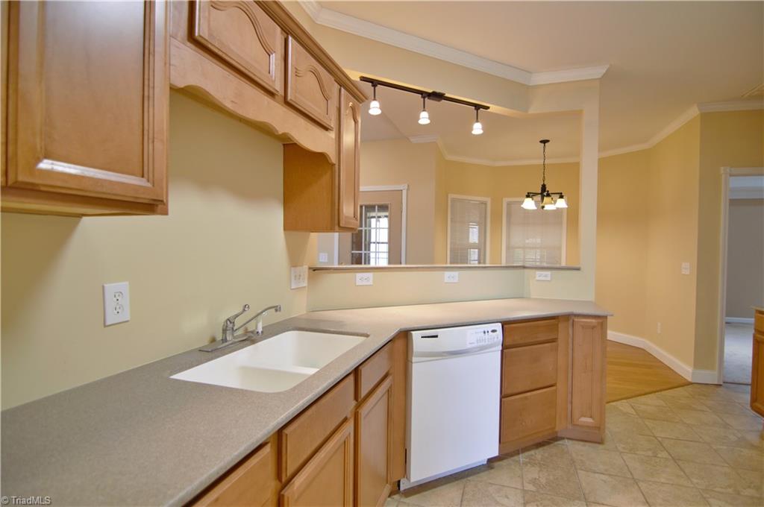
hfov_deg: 95.1
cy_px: 254
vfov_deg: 71.9
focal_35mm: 16
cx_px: 382
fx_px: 350
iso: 200
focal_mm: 11
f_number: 2.8
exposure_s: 1/30
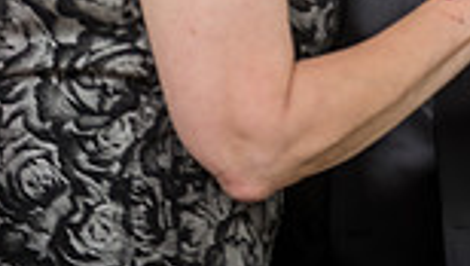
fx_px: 5913
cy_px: -407
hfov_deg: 4.5
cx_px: 439
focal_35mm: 474
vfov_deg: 2.6
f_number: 2.8
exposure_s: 1/160
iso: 400
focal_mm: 155
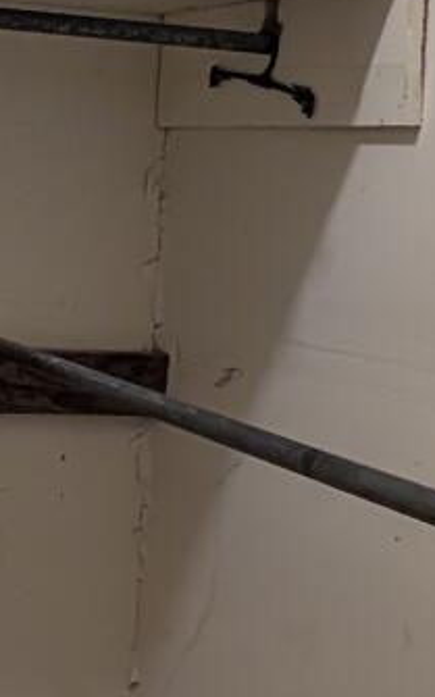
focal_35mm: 76
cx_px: -134
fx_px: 1443
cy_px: 218
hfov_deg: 16.2
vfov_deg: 27.0
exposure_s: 1/120
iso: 102
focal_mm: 2.02
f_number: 1.7
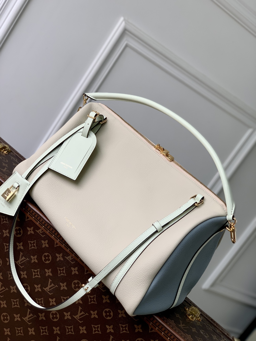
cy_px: 170
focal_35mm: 52
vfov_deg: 36.8
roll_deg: -34.9
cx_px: 128
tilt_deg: -11.7
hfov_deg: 28.0
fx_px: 513
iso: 50
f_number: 2.4
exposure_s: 1/122
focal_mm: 6
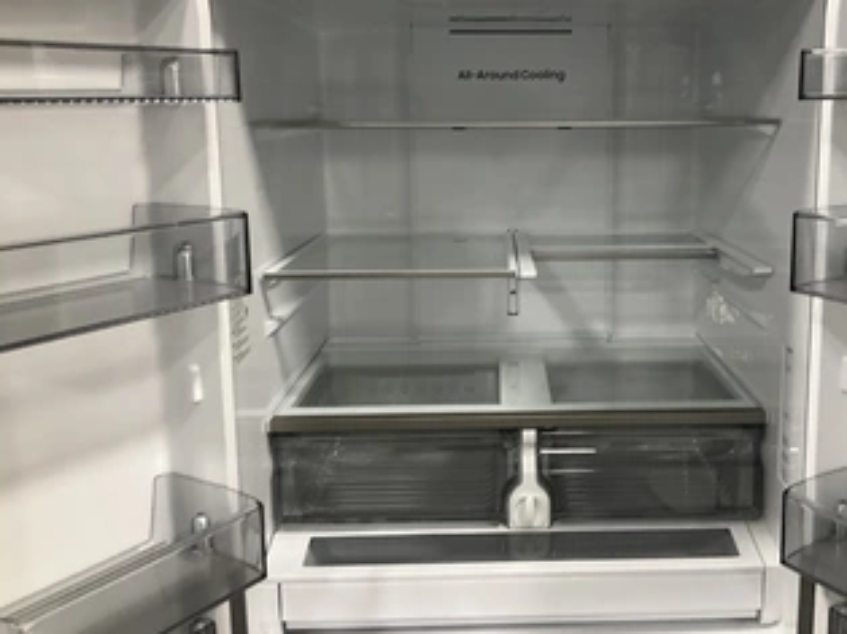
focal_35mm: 37
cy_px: 254
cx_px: 529
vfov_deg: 38.5
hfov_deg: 49.7
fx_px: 905
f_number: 1.8
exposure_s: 1/60
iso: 250
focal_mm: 3
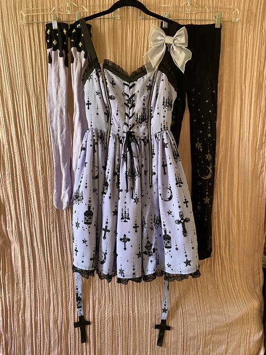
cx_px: 133
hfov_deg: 53.1
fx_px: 266
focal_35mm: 26
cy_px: 178
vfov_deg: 67.3
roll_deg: +0.1
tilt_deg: -6.8
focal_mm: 4.25
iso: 250
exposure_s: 1/60
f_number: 1.8
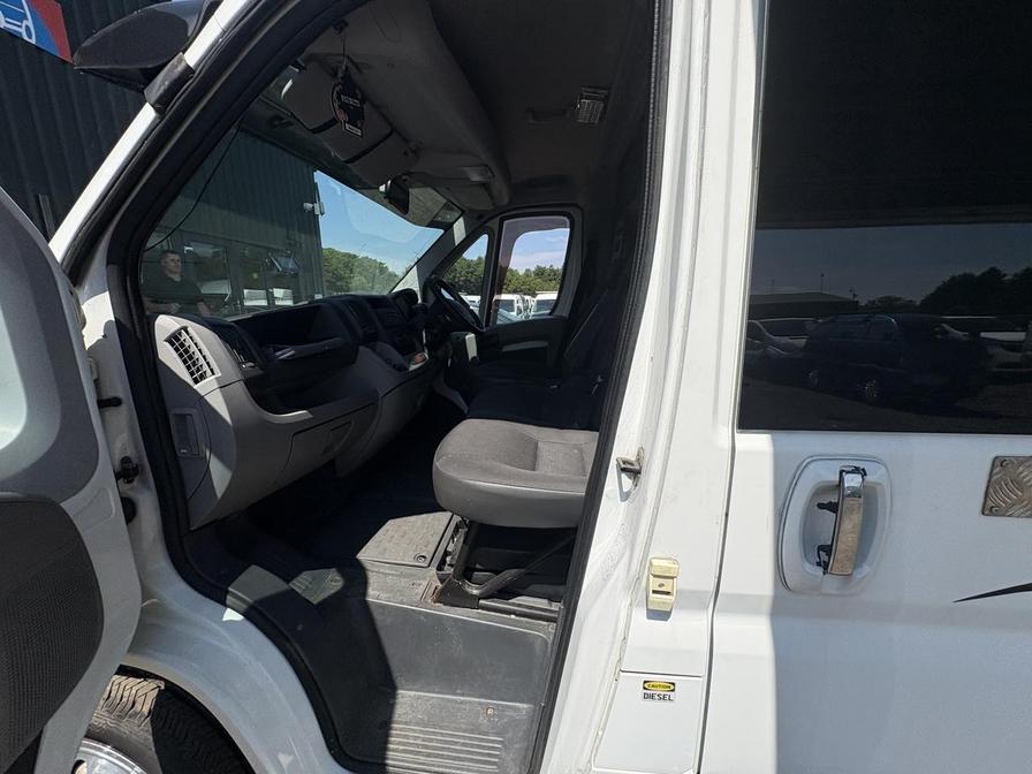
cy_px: 387
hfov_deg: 102.1
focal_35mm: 14
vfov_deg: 85.7
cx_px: 516
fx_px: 417
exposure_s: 1/2874
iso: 50
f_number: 2.2
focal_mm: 2.22
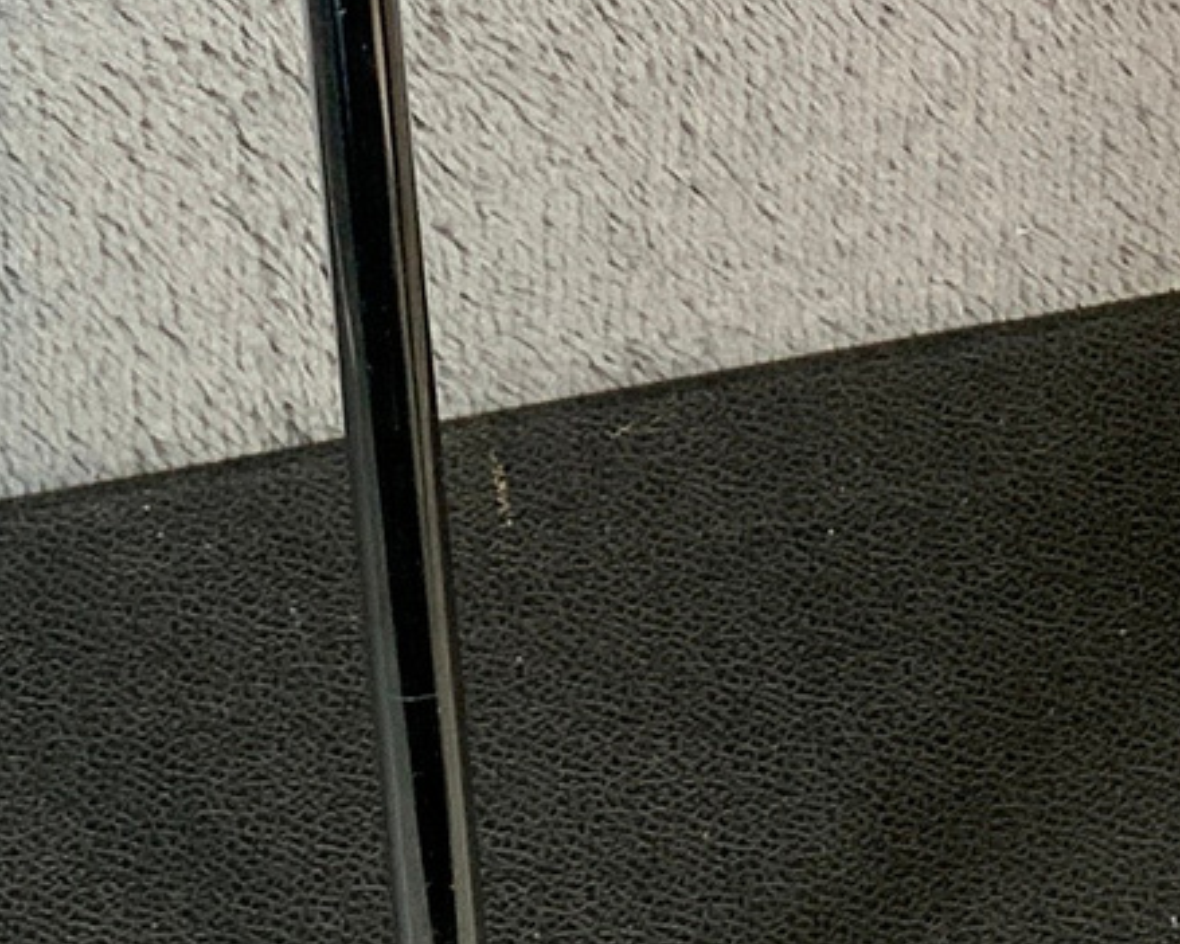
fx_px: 5761
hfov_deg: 11.7
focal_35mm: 165
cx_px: 403
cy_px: -425
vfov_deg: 9.1
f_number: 1.8
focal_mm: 3
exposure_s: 1/104
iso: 50
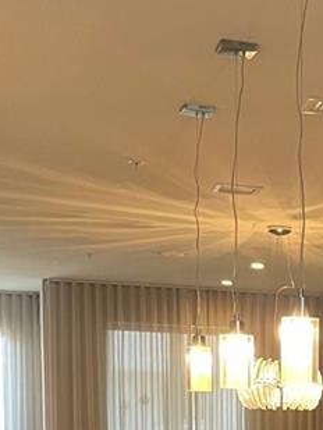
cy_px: 589
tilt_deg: -8.8
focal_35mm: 101
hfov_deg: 14.0
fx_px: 1256
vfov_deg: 17.9
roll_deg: -1.6
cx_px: 443
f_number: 1.6
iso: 400
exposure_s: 1/60
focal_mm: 5.1
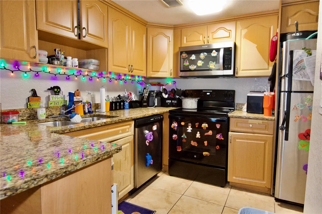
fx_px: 188
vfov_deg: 59.5
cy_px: 107
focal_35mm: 21
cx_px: 161
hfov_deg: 81.2
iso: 2500
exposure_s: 1/60
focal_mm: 14
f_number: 4
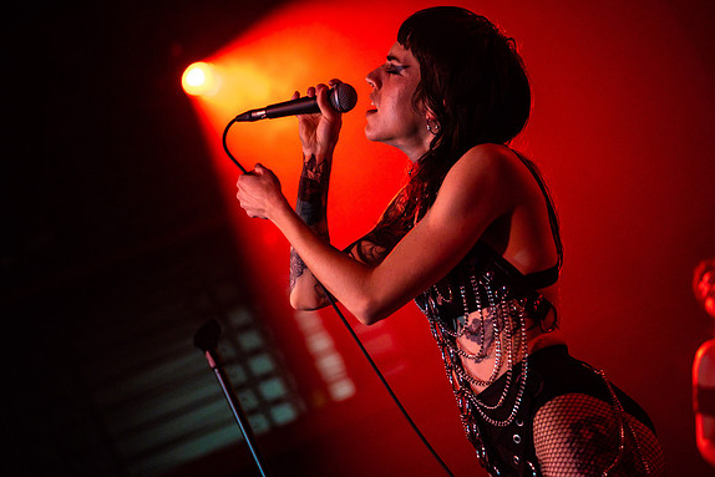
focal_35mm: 94
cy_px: 237
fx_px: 1867
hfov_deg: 21.7
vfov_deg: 14.6
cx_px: 358
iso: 3200
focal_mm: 93
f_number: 2.8
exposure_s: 1/320
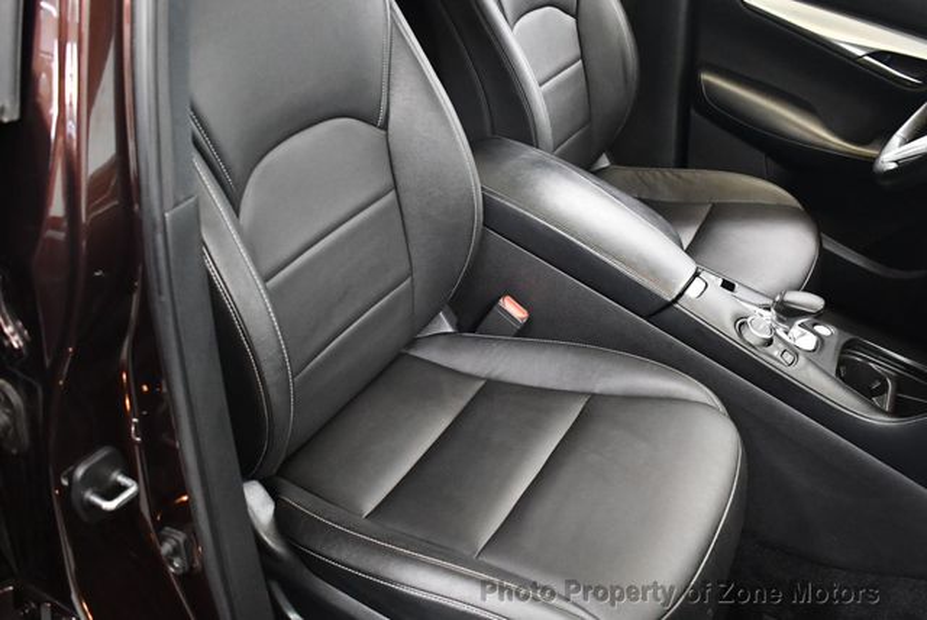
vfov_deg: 36.9
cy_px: 310
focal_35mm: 36
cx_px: 464
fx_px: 928
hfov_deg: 53.1
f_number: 3.5
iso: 3200
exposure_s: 1/60
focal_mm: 18
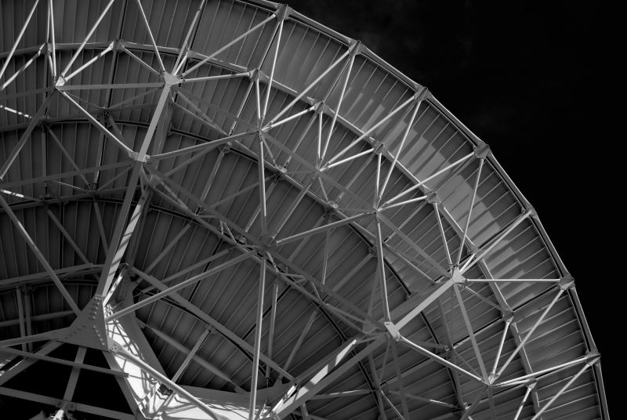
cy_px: 210
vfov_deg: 19.8
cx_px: 314
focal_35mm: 69
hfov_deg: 29.2
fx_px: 1204
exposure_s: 1/640
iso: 200
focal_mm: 46
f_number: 8
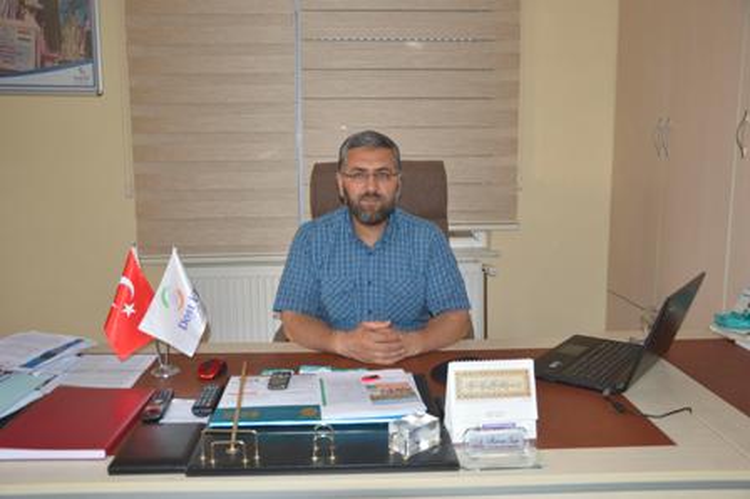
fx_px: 687
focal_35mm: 33
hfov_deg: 57.3
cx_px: 375
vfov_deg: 39.9
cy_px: 250
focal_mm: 22
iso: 800
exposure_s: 1/60
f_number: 3.8
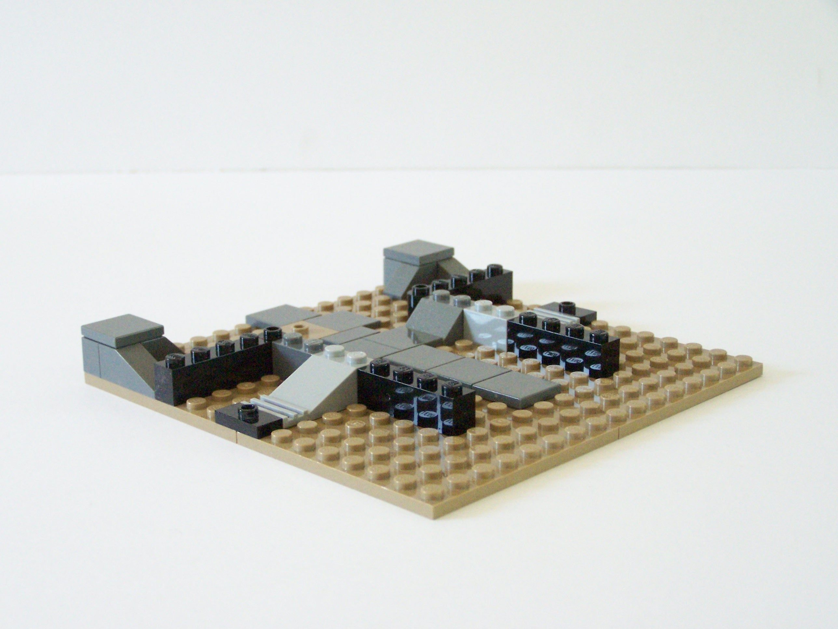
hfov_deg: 30.3
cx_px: 419
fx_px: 1549
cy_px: 314
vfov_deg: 22.9
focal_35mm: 64
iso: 400
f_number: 3.2
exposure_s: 1/90
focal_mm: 10.7
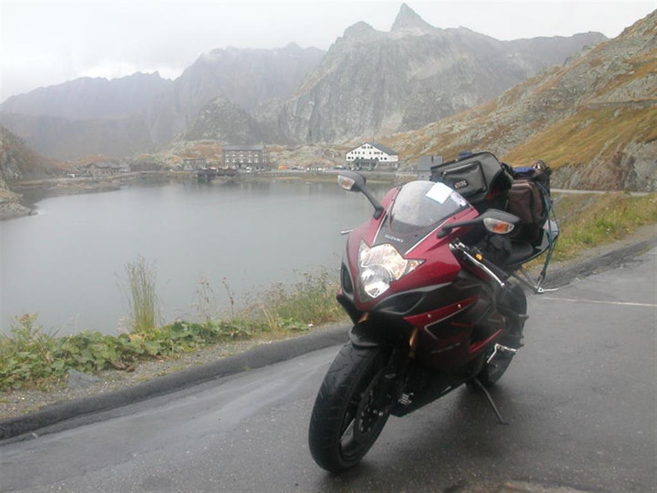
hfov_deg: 50.1
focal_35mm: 37
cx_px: 328
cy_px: 246
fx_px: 702
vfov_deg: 38.7
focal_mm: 5.6
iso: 100
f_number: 4.5
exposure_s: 1/187
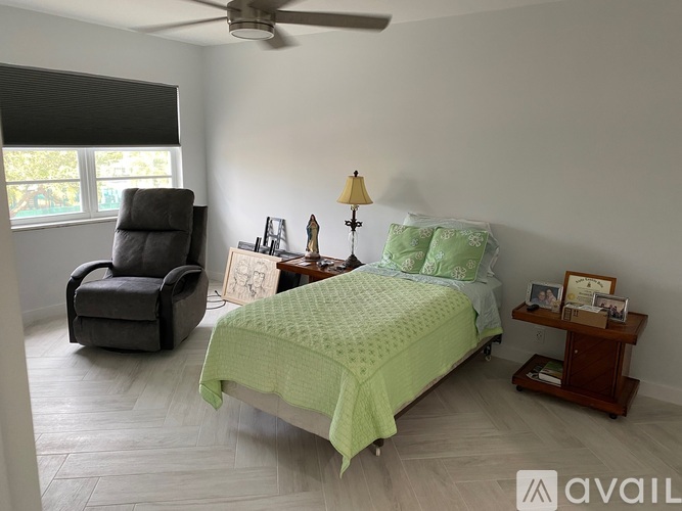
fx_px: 512
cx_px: 341
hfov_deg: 67.3
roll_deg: -0.6
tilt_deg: -12.3
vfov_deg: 53.0
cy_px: 256
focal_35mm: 26
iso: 160
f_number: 1.8
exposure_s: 1/60
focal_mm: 4.25
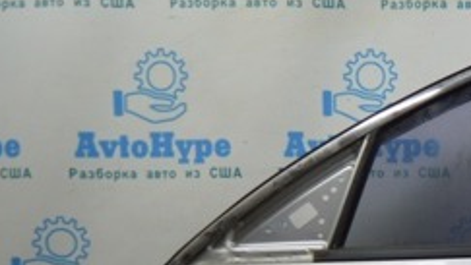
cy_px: 370
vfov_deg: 12.8
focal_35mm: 91
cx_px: 543
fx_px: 1137
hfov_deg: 21.9
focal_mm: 22
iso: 400
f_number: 3.8
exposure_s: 1/160
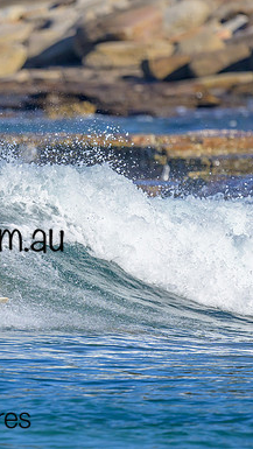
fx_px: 20625
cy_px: 200
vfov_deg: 1.2
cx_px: -36
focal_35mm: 1732
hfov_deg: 0.7
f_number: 6.3
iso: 360
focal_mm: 800
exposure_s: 1/2000
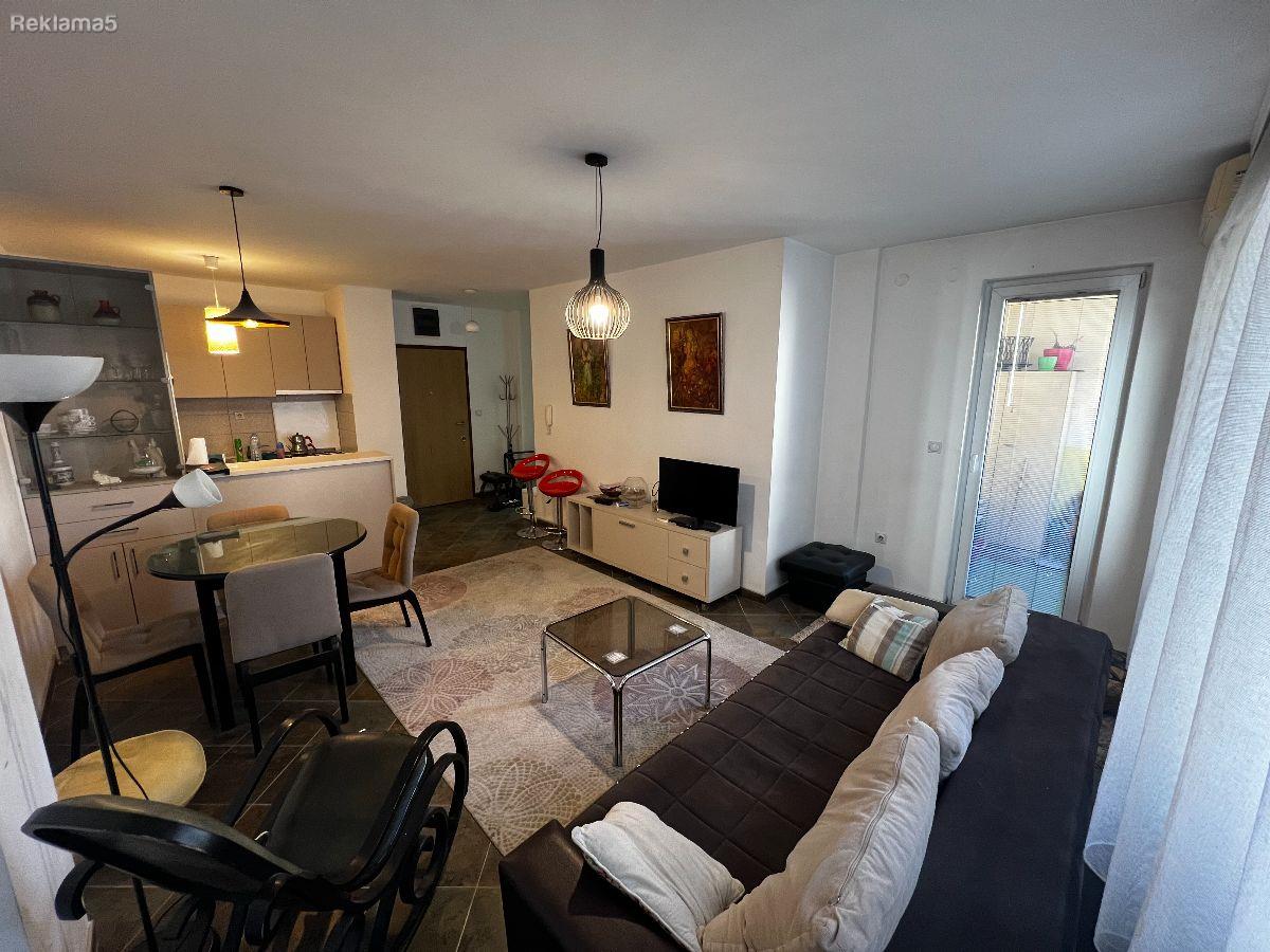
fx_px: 477
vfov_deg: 89.9
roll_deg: +0.0
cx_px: 635
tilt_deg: -11.1
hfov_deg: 106.2
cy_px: 476
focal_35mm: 13
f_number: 1.8
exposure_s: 1/50
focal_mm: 1.57
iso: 200
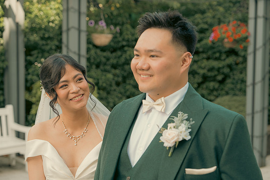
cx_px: 135
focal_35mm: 58
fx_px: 435
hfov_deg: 34.5
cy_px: 90
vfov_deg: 23.4
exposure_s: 1/160
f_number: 3.5
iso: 125
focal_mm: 58
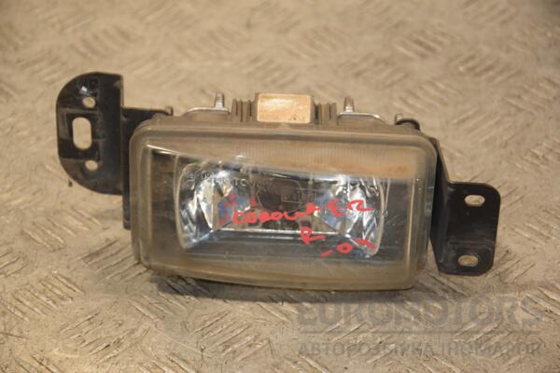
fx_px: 2146
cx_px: 280
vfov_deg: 9.9
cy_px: 186
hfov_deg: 14.9
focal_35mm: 138
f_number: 5.6
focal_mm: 92
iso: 800
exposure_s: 1/125
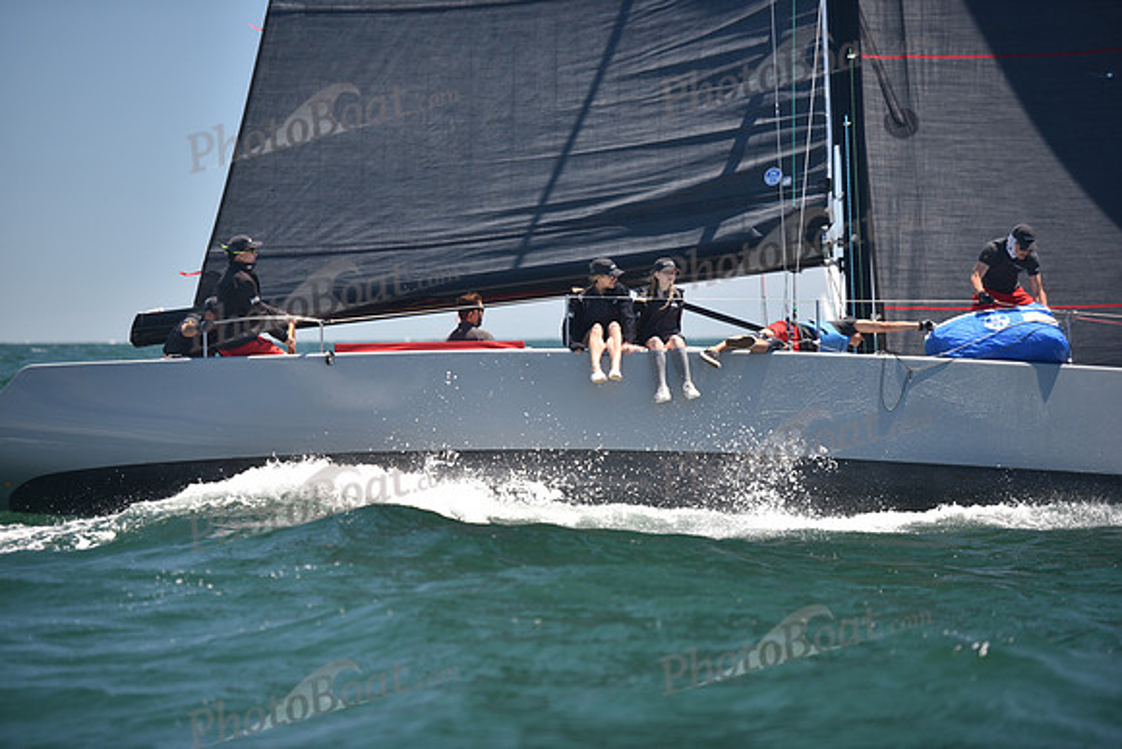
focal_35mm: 150
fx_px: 4676
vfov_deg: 9.2
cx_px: 561
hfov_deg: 13.7
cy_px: 374
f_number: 2.8
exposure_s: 1/1000
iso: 200
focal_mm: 150
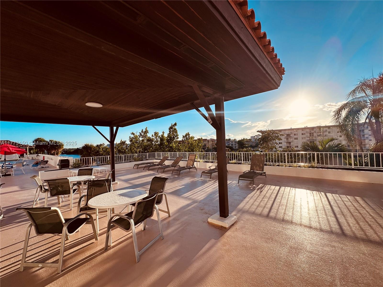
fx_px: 155
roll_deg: +1.1
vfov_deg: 85.7
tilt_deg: -0.7
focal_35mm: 14
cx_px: 192
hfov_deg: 102.1
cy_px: 144
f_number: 2.2
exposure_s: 1/1689
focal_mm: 2.22
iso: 50
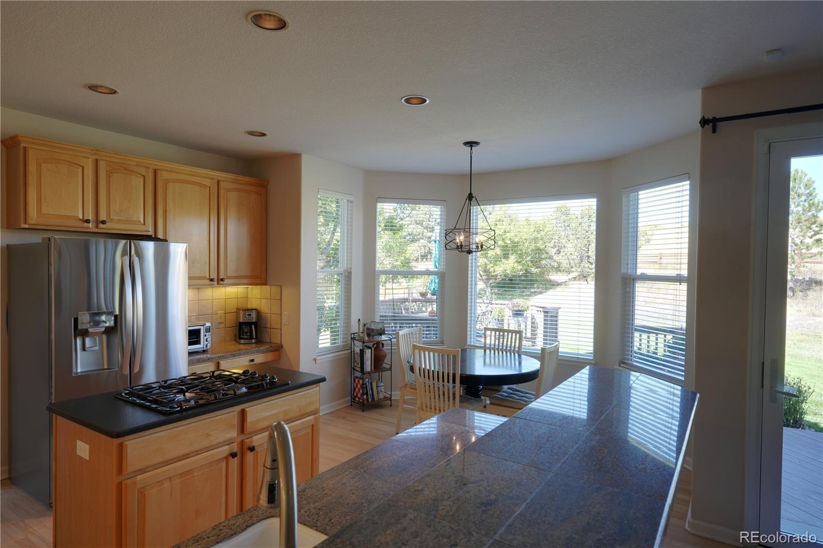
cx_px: 412
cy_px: 274
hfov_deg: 81.2
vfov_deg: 59.5
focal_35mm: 21
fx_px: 480
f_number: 8
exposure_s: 1/50
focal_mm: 21
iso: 400
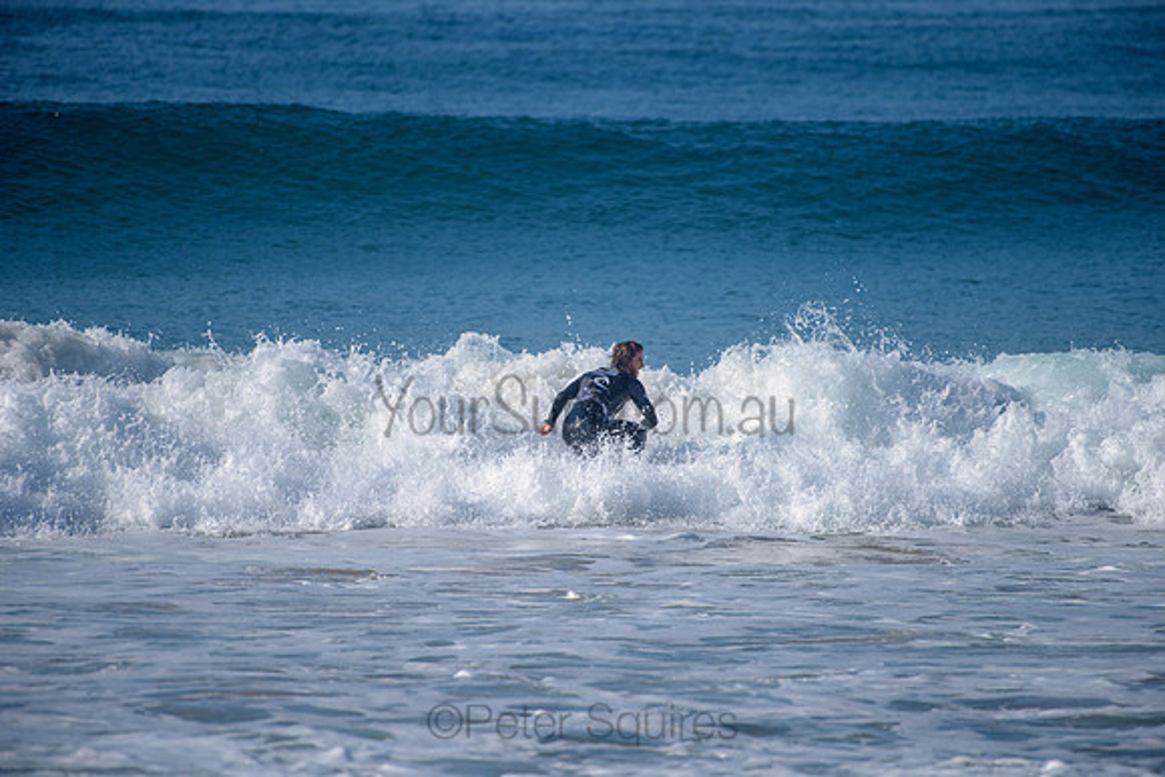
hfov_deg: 4.1
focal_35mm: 500
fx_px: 16184
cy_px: 388
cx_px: 582
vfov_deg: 2.8
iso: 200
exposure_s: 1/2000
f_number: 5.6
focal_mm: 500
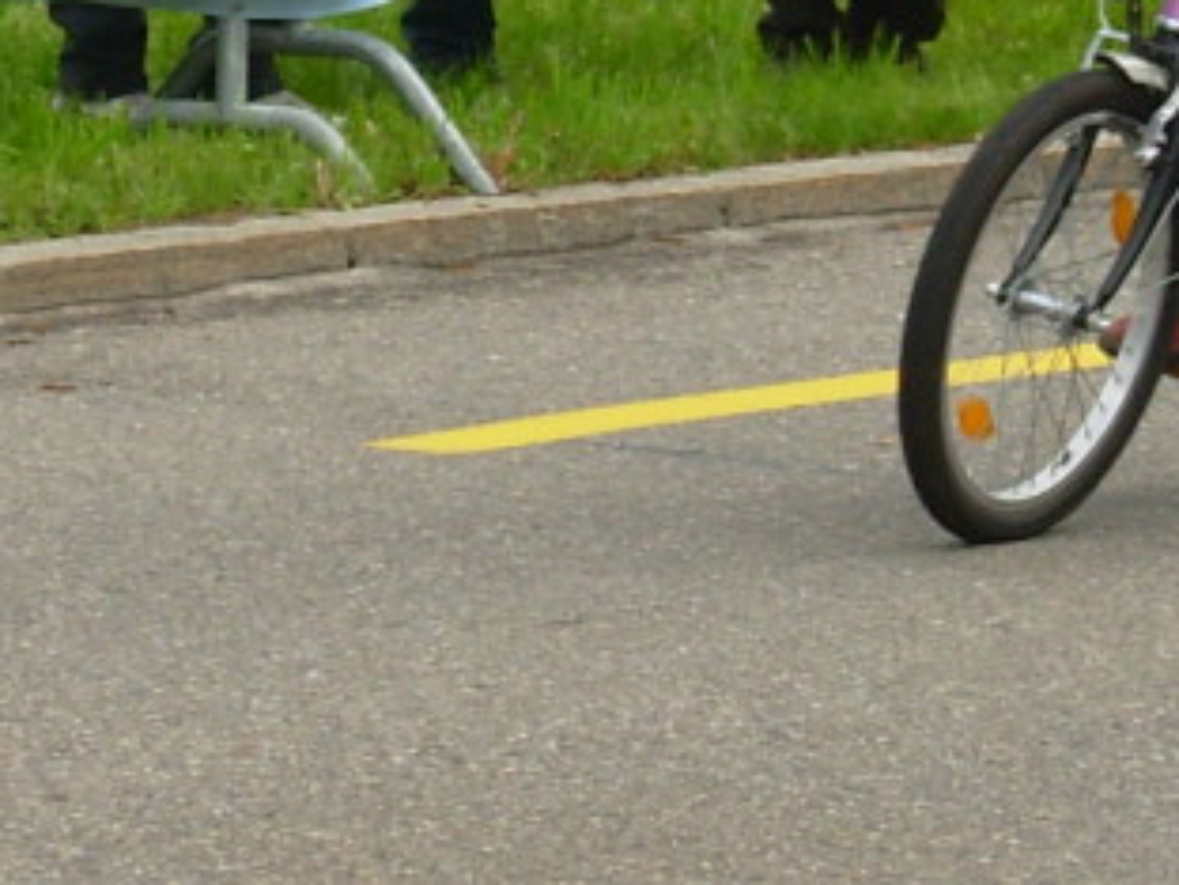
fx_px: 10729
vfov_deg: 4.7
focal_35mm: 315
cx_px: 771
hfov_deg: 6.3
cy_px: -200
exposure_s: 1/352
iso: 50
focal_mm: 15.9
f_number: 3.9
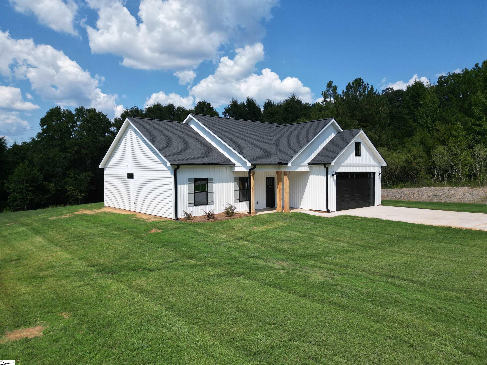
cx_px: 244
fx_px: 338
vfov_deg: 56.8
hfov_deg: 71.6
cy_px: 182
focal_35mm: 24
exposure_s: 1/4000
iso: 130
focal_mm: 6.72
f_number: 1.7
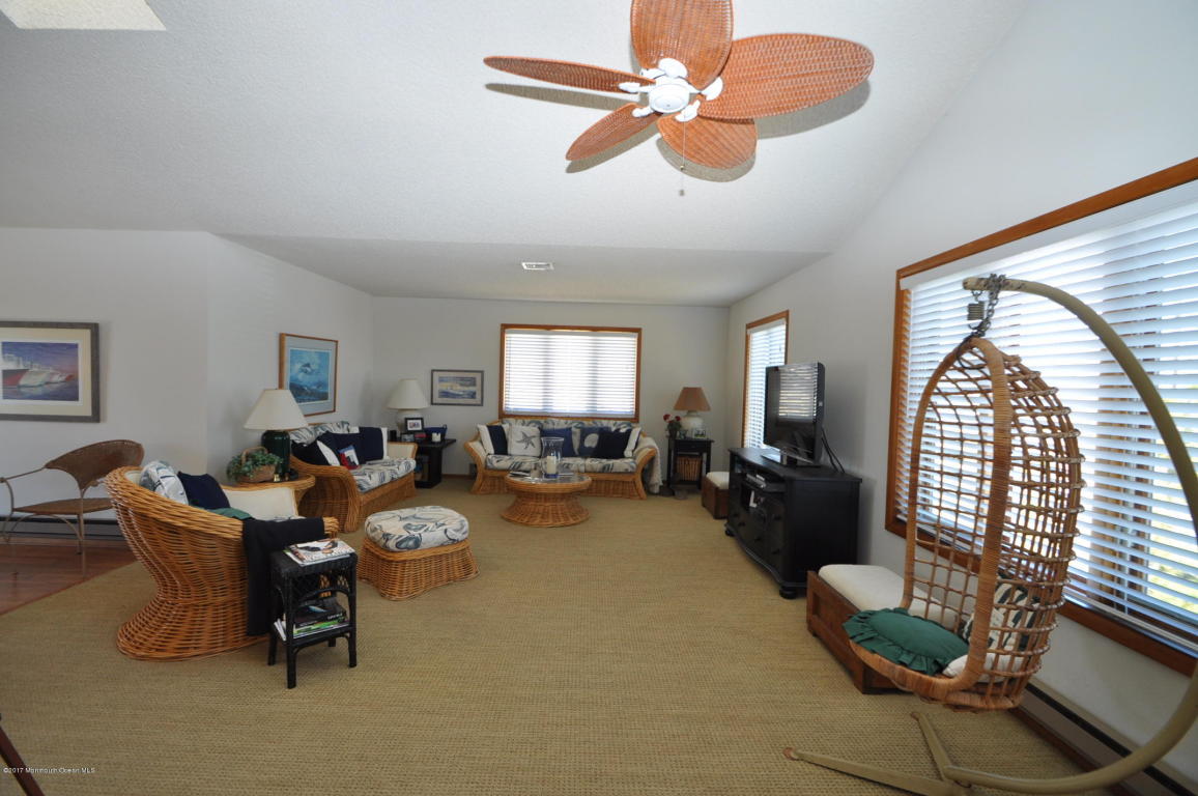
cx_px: 599
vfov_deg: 77.2
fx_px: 499
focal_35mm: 15
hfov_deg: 100.5
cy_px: 398
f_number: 4.5
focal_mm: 10
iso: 400
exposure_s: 1/80
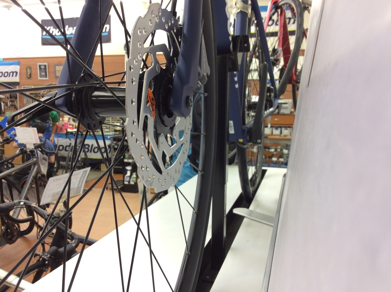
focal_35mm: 32
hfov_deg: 56.9
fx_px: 361
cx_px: 196
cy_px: 146
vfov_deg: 44.0
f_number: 2.4
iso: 50
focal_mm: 3.3
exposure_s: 1/24
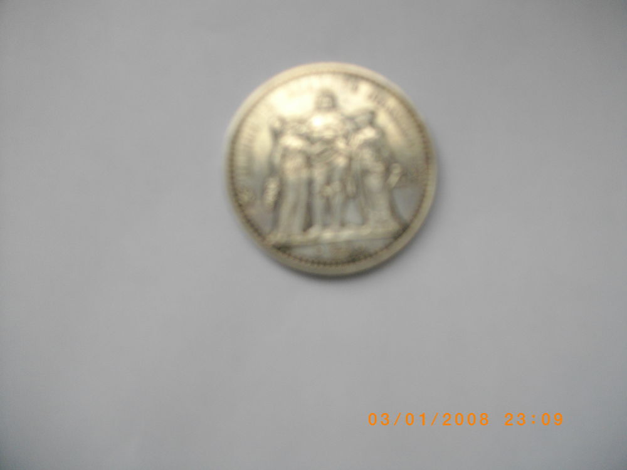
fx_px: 580
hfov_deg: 56.8
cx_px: 314
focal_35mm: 32
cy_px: 235
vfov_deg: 44.2
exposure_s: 1/200
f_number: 2.9
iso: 200
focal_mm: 5.7
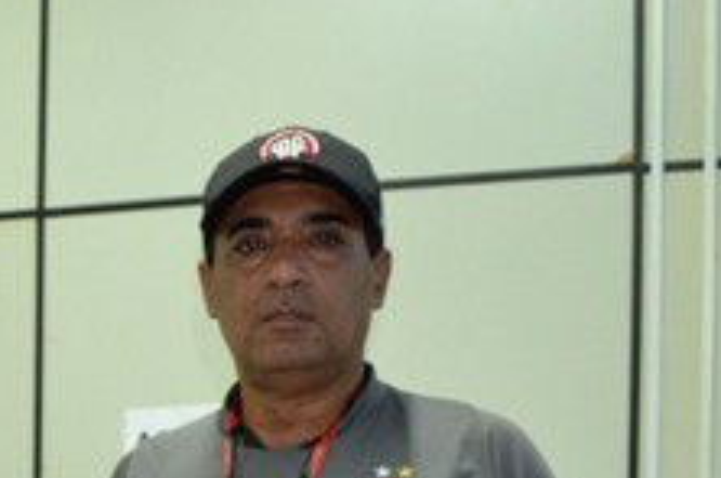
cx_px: -91
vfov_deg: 16.3
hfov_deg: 24.2
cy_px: 647
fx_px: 1559
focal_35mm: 78
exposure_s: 1/60
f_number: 3.5
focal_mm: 18
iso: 3200
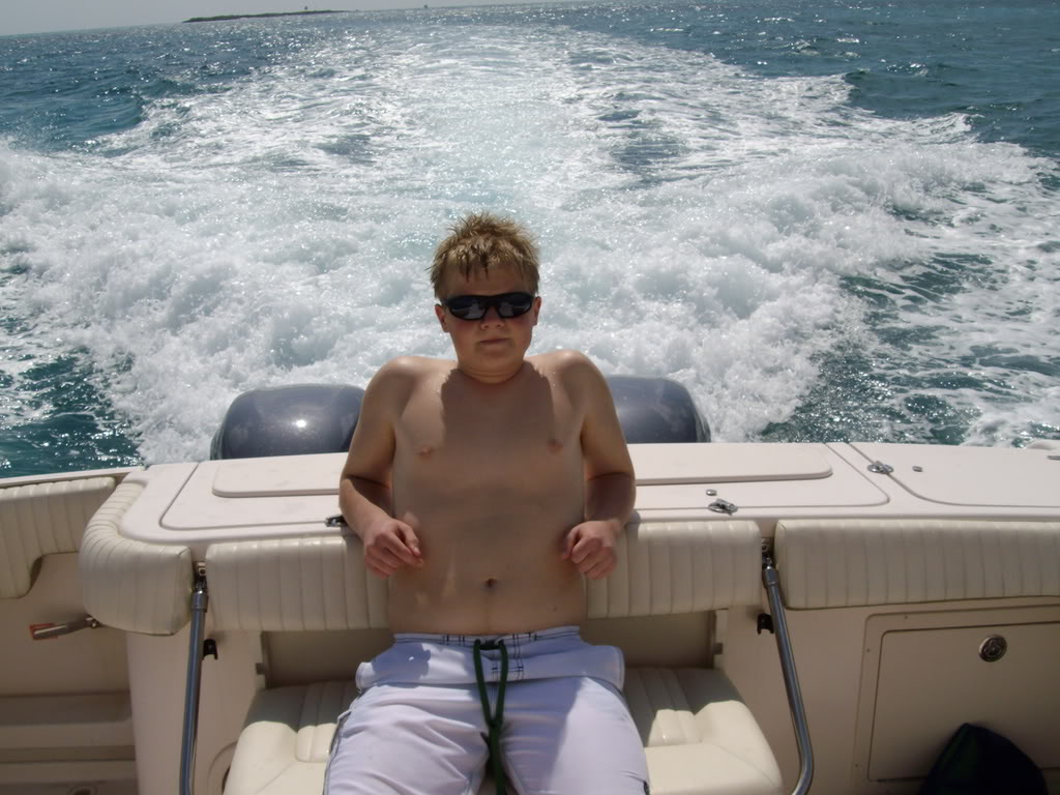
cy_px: 398
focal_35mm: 36
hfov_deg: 51.4
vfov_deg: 39.7
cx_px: 530
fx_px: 1102
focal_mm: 6
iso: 80
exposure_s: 1/2000
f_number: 4.8
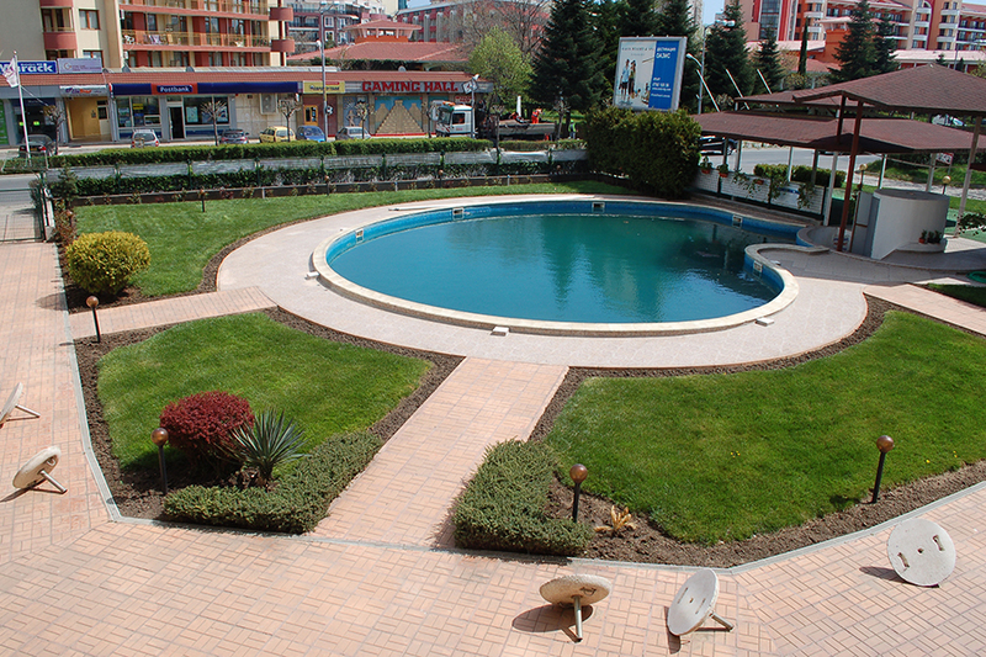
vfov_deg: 47.9
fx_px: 739
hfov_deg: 67.4
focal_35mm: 27
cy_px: 328
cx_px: 493
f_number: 10
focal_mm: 18
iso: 200
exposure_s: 1/250
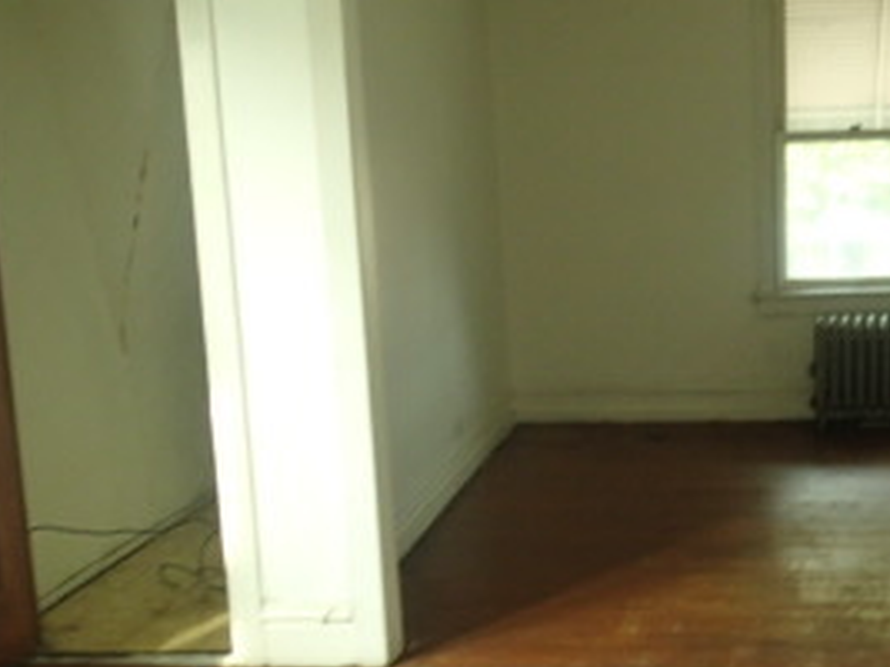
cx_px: 677
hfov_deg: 31.6
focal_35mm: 60
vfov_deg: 24.3
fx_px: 1542
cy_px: 424
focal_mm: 4.5
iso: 200
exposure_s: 1/40
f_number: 2
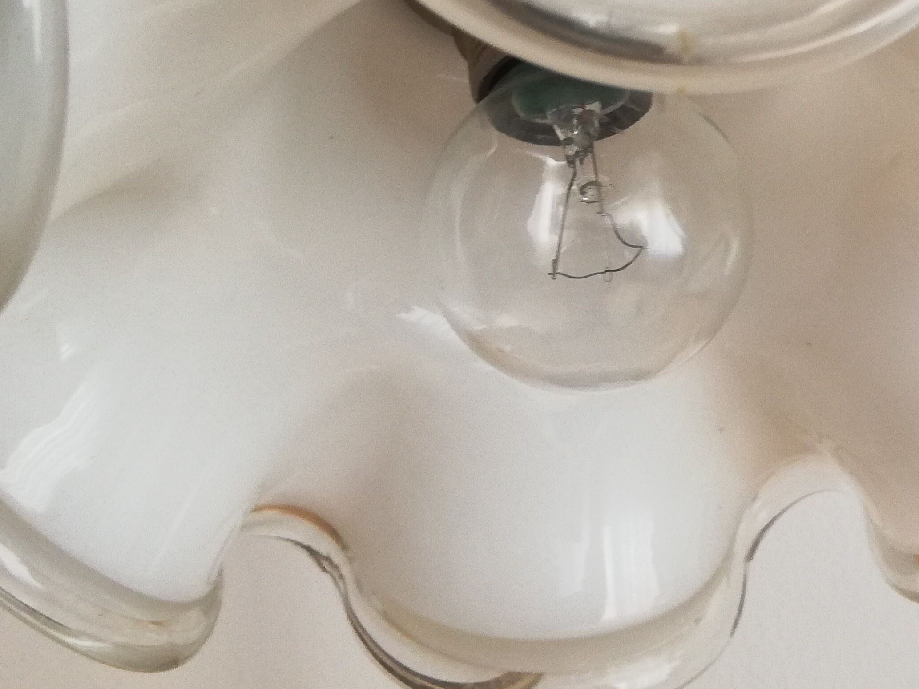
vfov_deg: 24.9
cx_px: 750
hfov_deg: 32.2
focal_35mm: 58
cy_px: 170
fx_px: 1540
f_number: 2.2
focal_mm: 3.81
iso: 160
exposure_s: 1/33.3
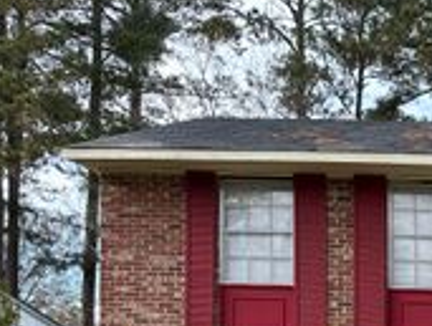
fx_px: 875
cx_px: 561
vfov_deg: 19.3
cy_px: 433
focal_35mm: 70
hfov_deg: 24.3
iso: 80
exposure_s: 1/489
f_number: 1.78
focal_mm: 6.86
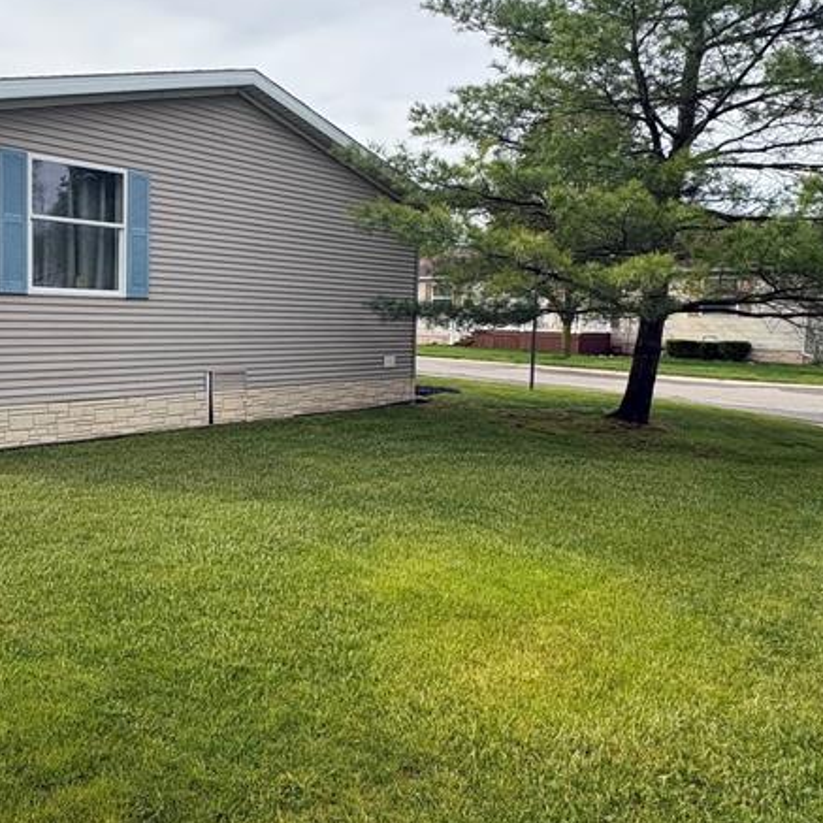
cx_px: 239
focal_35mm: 29
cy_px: 379
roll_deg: -1.1
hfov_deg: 53.9
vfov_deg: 55.6
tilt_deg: -5.2
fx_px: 780
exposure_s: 1/664
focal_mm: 2.22
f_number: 2.2
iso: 64
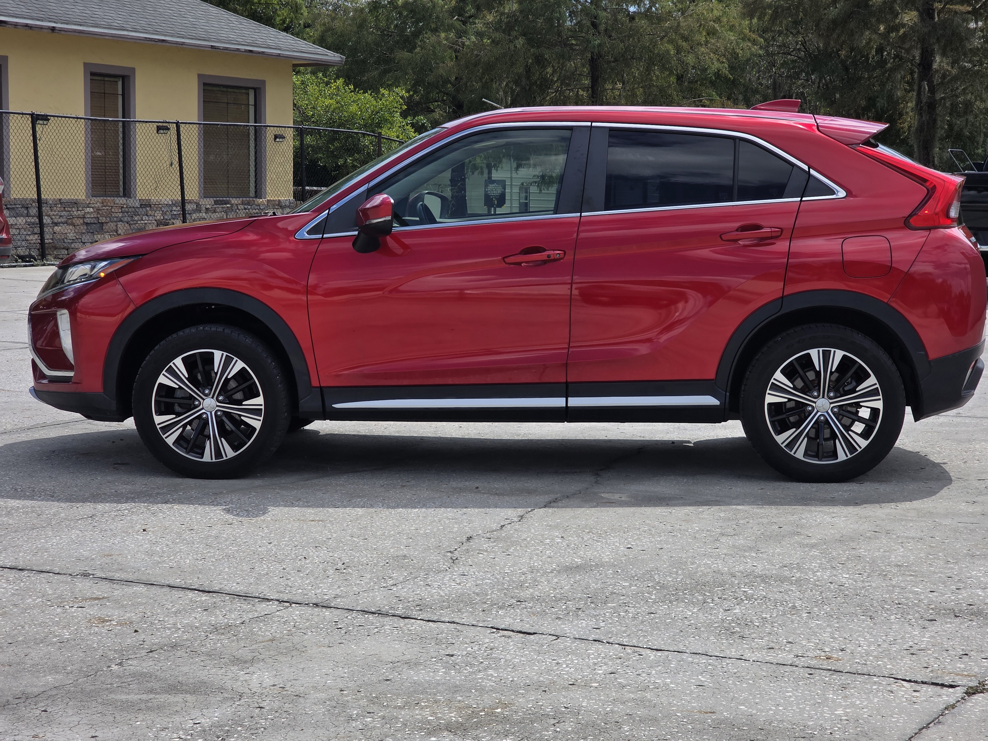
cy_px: 370
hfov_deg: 28.2
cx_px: 494
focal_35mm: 69
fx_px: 1969
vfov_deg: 21.3
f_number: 2.4
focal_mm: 7.9
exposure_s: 1/2378
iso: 50
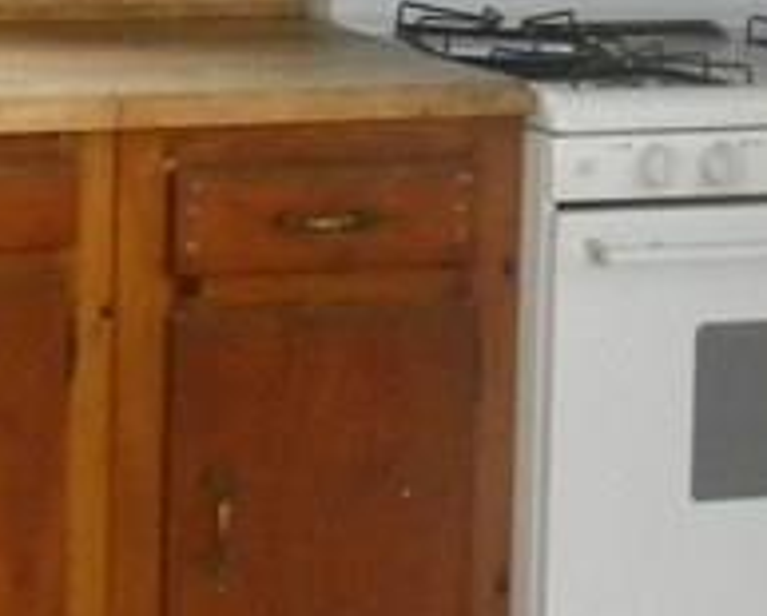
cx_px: 250
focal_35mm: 186
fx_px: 4229
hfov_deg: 10.4
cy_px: -139
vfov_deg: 8.2
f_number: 3.7
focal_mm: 6.4
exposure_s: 1/30
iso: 400
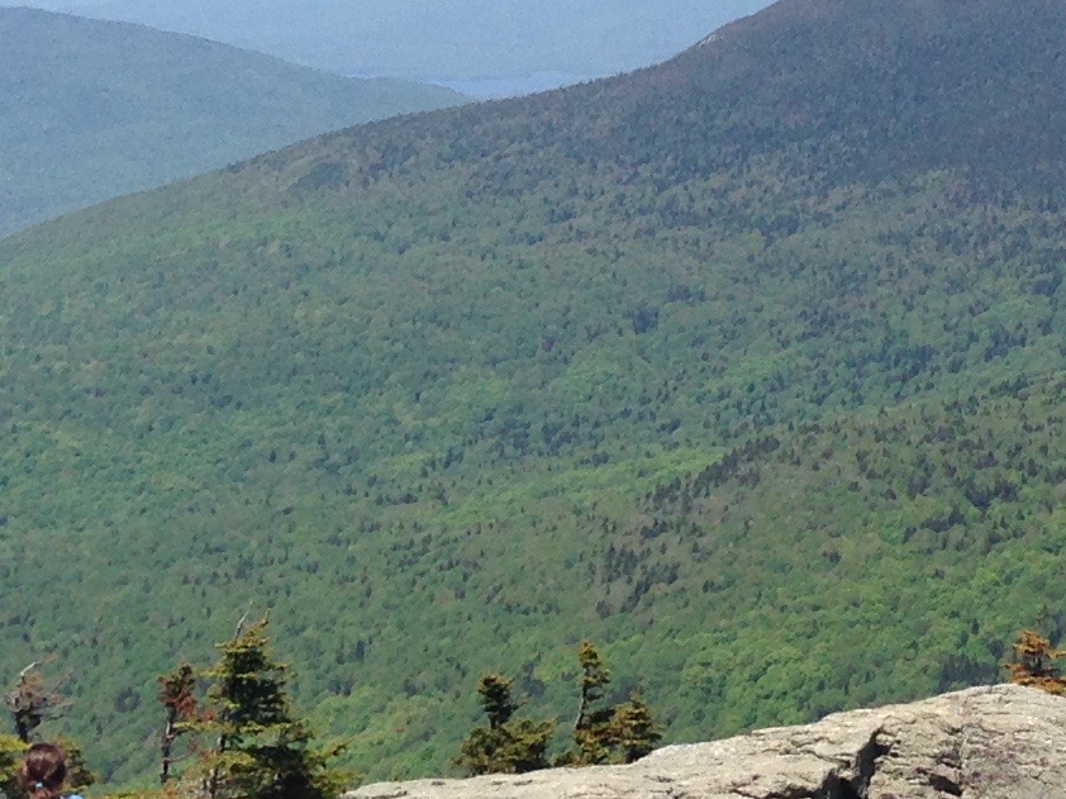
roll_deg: -1.3
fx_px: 3941
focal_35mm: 128
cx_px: 924
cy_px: -260
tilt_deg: +1.4
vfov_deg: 11.3
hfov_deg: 15.3
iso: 50
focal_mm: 4.12
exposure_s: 1/1595
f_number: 2.4
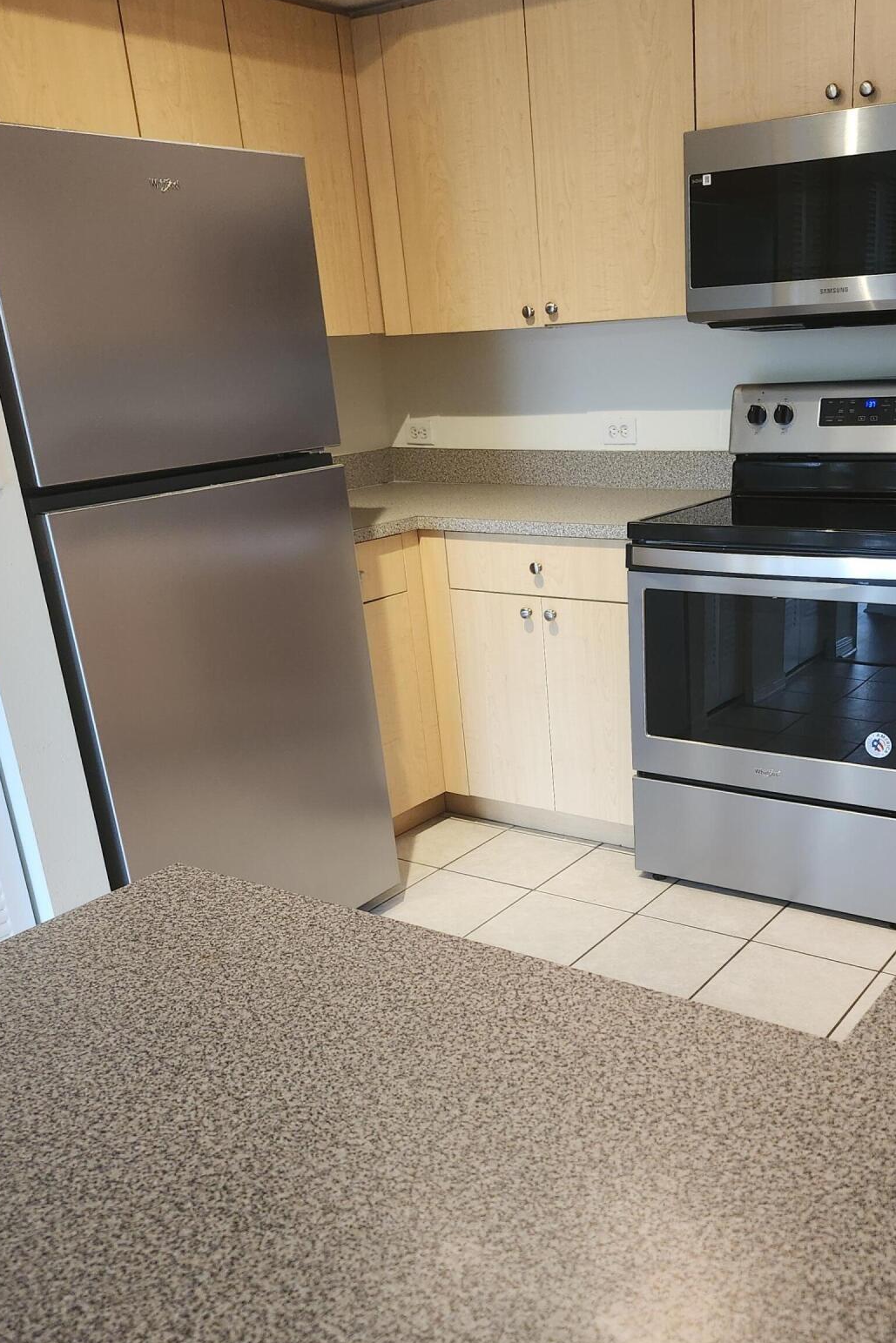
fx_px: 1157
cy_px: 811
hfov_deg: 41.6
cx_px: 616
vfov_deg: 59.7
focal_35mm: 31
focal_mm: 5.54
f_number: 1.8
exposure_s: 1/120
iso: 500
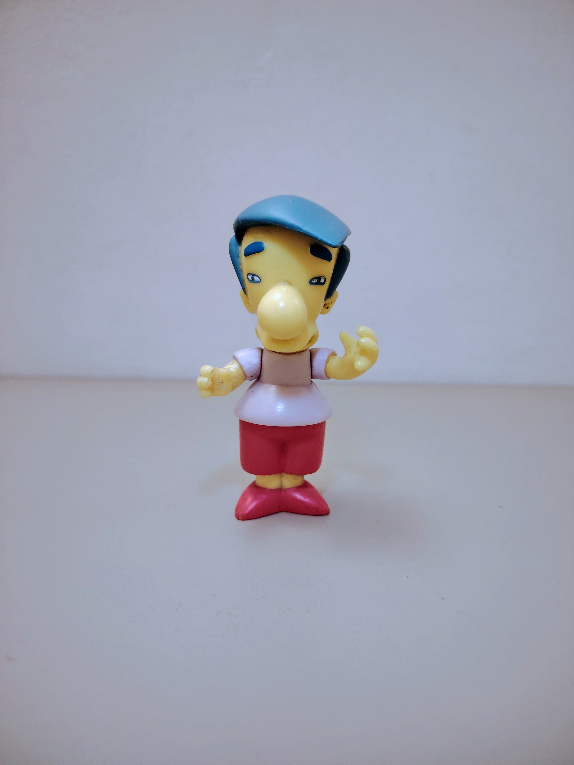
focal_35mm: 24
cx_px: 287
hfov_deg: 56.8
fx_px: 531
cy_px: 382
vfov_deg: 71.6
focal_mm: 5.25
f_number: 1.75
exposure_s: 1/50
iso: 1250
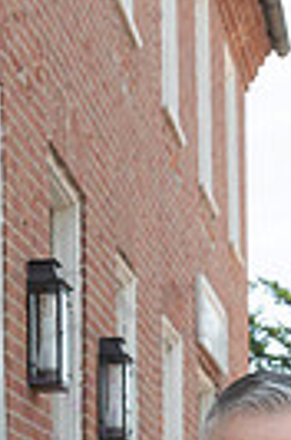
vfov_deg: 11.9
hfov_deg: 8.4
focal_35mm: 163
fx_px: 1987
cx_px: 83
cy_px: 711
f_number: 10
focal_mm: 48
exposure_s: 1/250
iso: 500
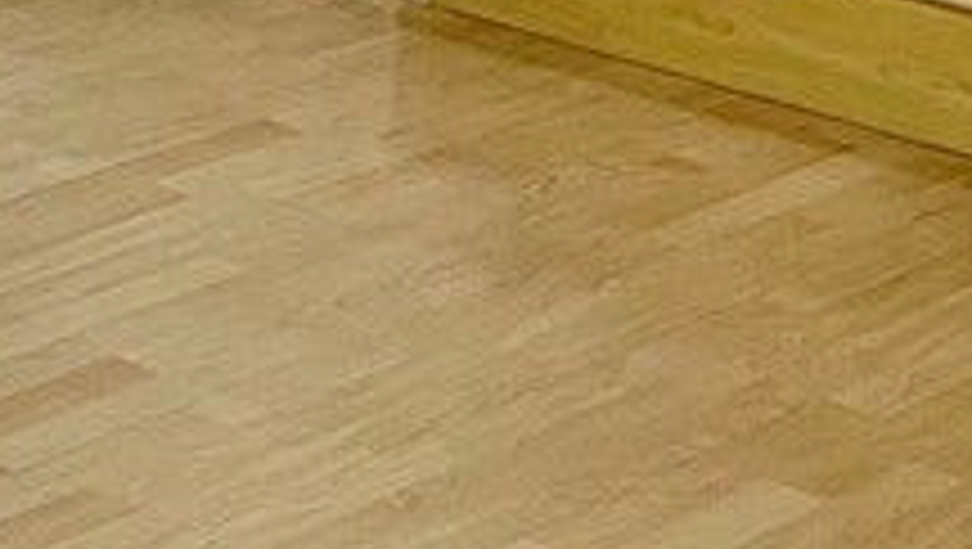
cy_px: -855
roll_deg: -0.1
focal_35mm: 129
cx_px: 14
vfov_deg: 8.5
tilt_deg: -2.4
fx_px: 3328
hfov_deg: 16.3
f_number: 1.6
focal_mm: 5.1
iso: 100
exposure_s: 1/60
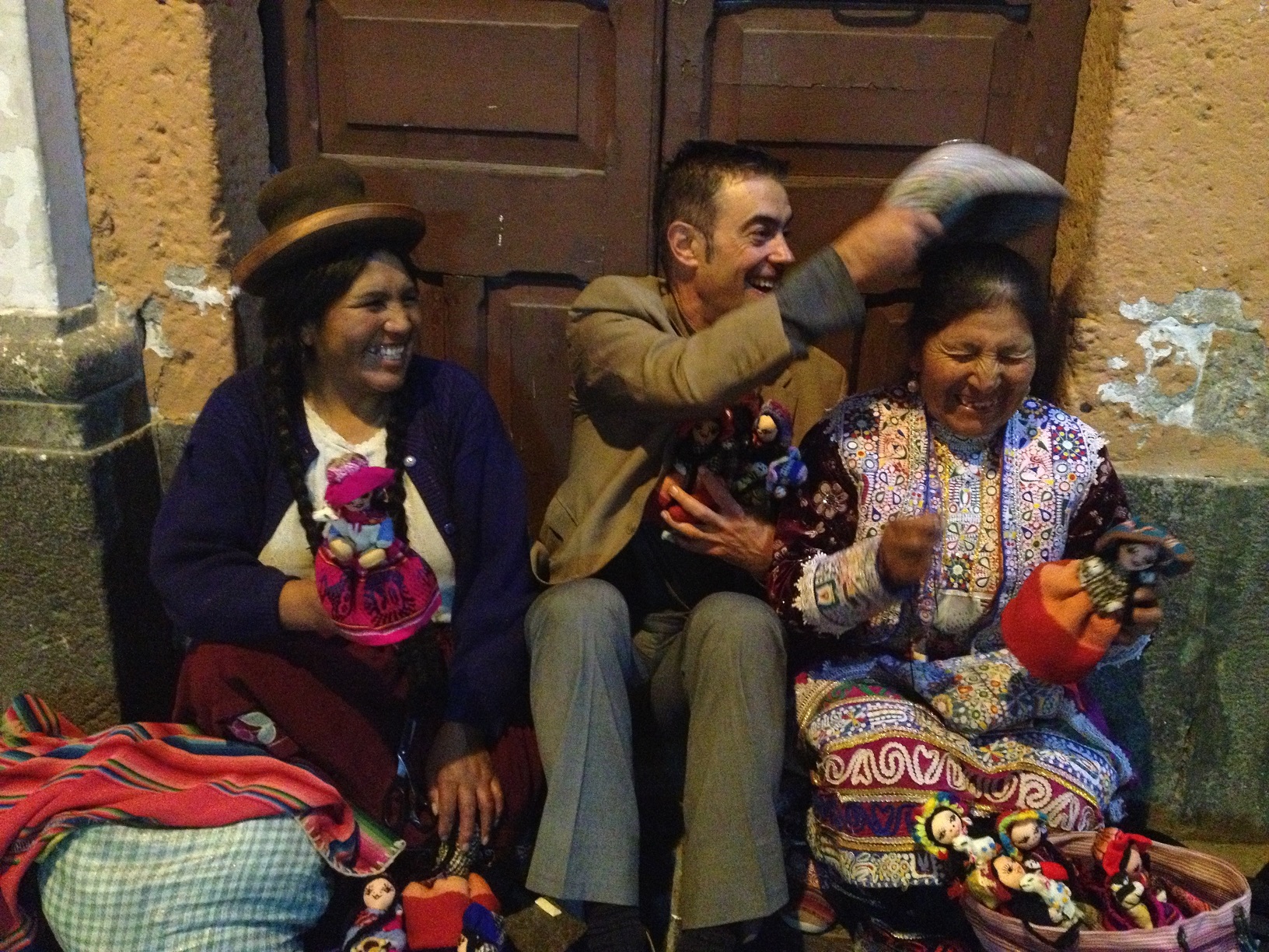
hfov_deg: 52.6
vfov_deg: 40.7
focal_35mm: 35
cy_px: 476
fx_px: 1283
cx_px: 634
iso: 800
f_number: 2.4
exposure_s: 1/15
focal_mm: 4.28
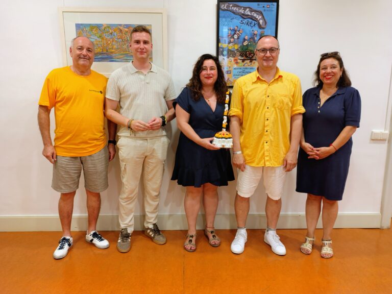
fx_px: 283
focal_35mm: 25
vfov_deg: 54.9
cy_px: 147
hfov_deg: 69.4
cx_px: 196
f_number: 1.7
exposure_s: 1/50.1
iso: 336
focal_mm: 4.71
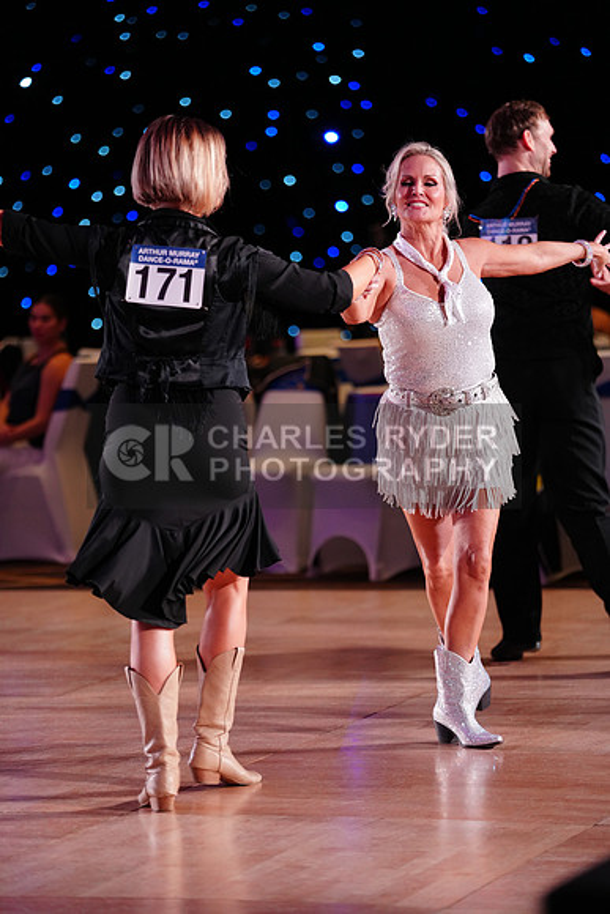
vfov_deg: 14.0
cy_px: 457
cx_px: 305
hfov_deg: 9.3
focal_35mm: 147
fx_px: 3734
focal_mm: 147
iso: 2000
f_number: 2.8
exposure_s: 1/500
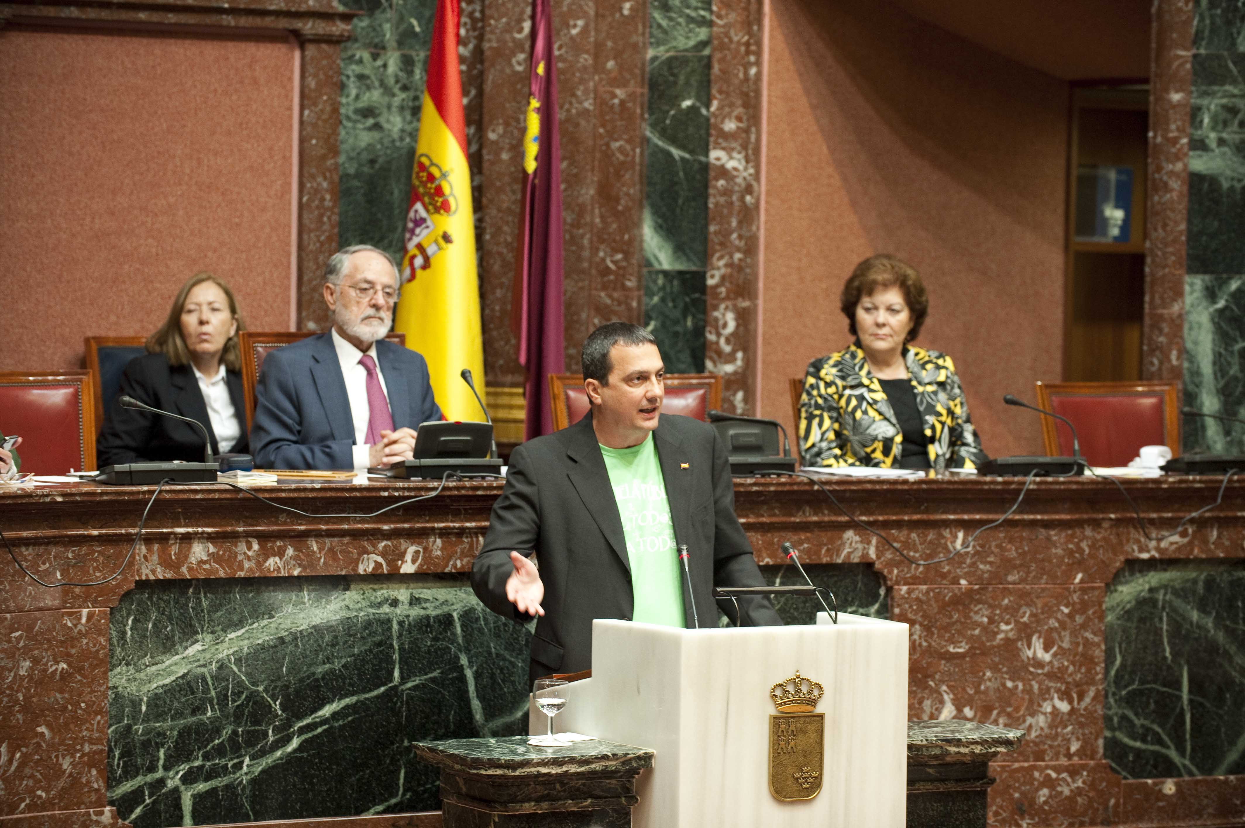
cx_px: 622
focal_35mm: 120
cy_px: 414
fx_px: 4147
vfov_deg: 11.4
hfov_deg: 17.1
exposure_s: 1/80
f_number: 4
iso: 1600
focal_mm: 120
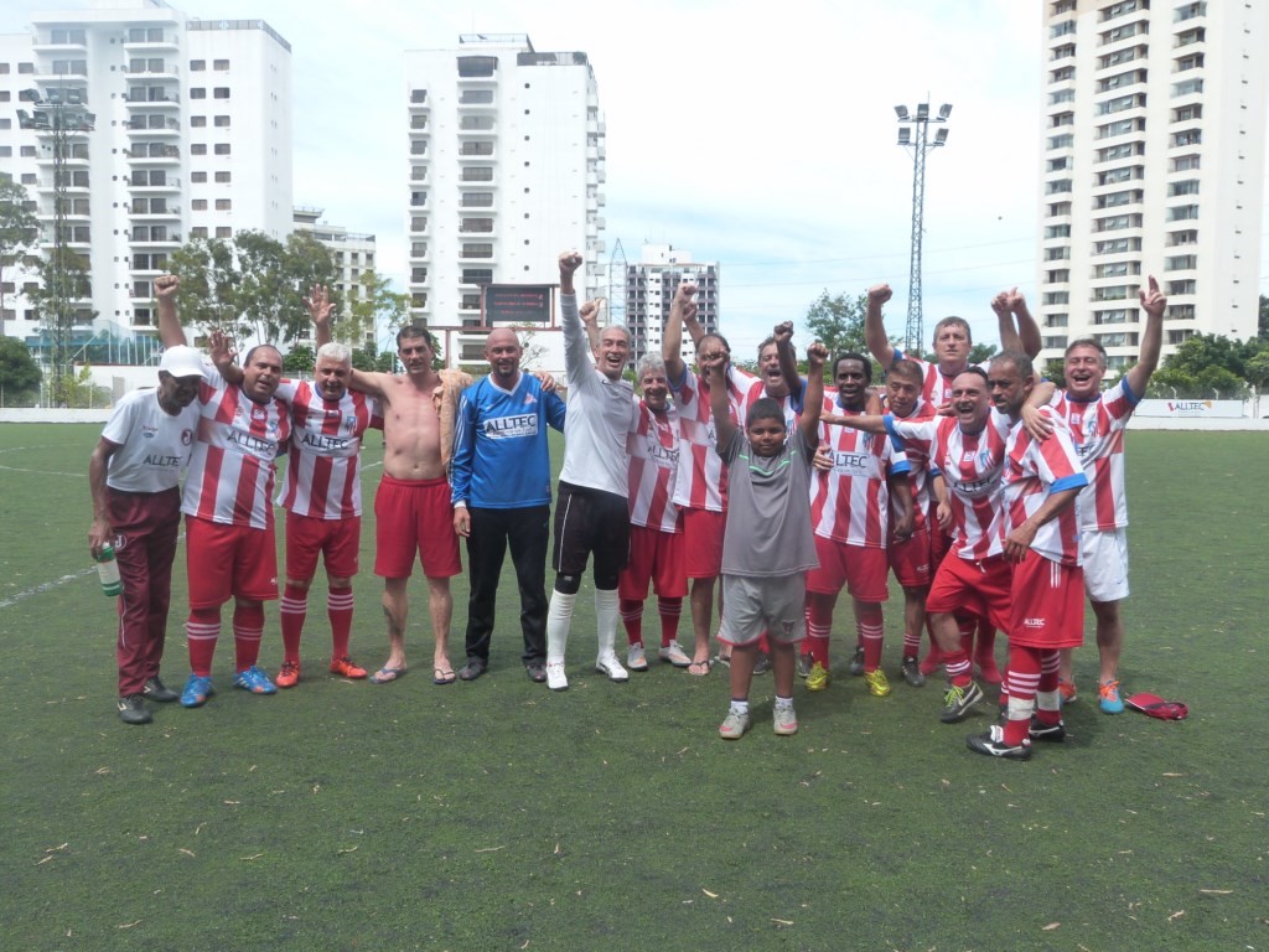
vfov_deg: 46.8
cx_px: 634
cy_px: 476
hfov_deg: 60.0
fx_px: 1100
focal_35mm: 30
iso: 160
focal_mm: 5.2
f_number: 5.6
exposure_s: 1/250
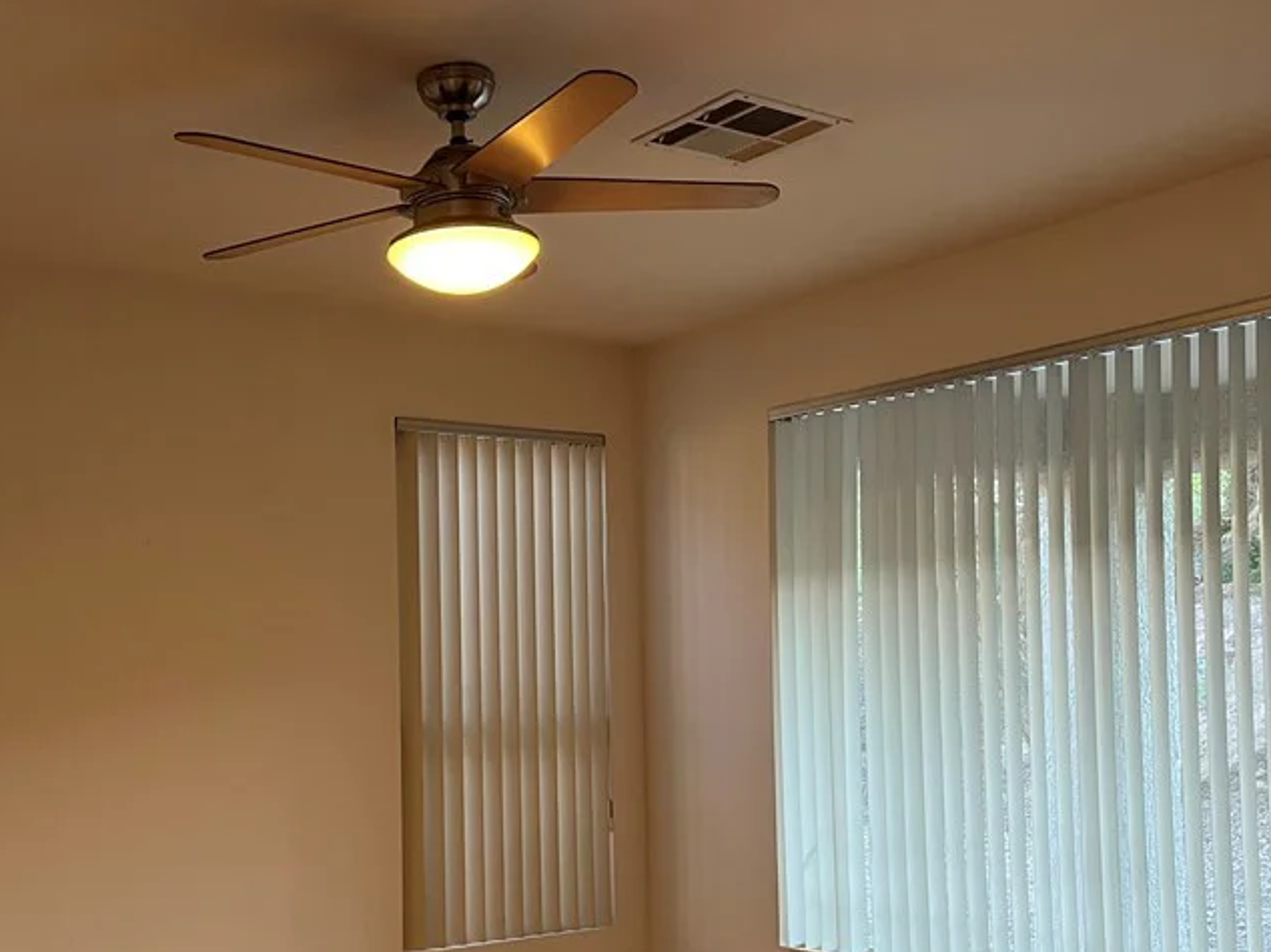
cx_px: 487
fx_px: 1542
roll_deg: +0.8
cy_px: 641
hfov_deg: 44.5
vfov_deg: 34.0
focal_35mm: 42
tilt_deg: +1.4
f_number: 1.6
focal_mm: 5.1
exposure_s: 1/60
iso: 125
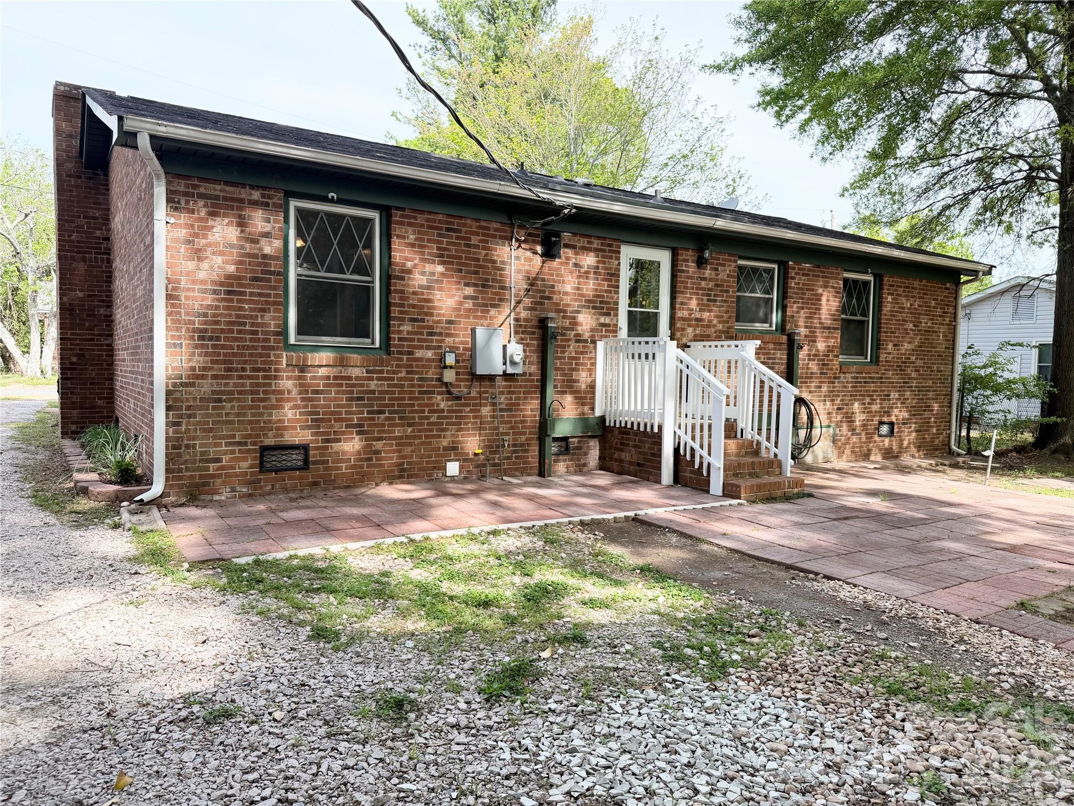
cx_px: 537
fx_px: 745
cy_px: 403
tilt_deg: -3.2
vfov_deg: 56.8
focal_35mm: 24
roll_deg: -0.5
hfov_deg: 71.6
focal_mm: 6.76
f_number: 1.78
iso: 100
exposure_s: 1/1156
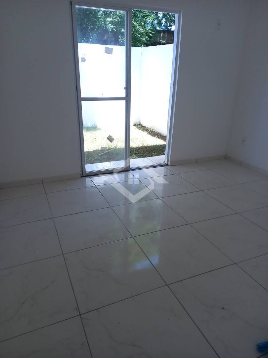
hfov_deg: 54.9
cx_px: 134
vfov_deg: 69.4
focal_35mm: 25
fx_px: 258
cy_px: 179
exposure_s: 1/773
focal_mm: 4.6
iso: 200
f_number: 2
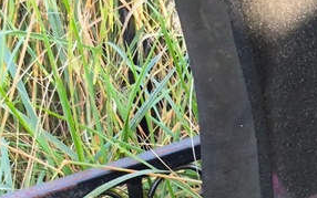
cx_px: 411
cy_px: 326
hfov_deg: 13.6
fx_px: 1279
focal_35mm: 148
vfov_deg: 8.6
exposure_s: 1/120
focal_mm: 4.71
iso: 64
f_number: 1.7
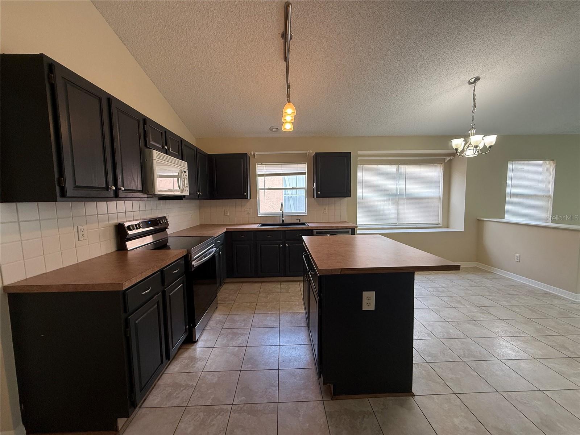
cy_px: 218
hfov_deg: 102.1
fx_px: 235
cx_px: 290
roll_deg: +0.8
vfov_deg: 85.7
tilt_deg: -4.5
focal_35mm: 14
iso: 160
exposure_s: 1/120
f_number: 2.2
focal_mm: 2.22
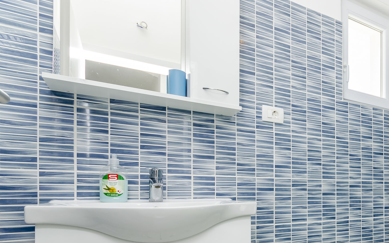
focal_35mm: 27
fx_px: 286
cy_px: 183
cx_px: 340
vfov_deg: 44.5
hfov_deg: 59.6
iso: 250
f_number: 9
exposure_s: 1/125
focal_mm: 10
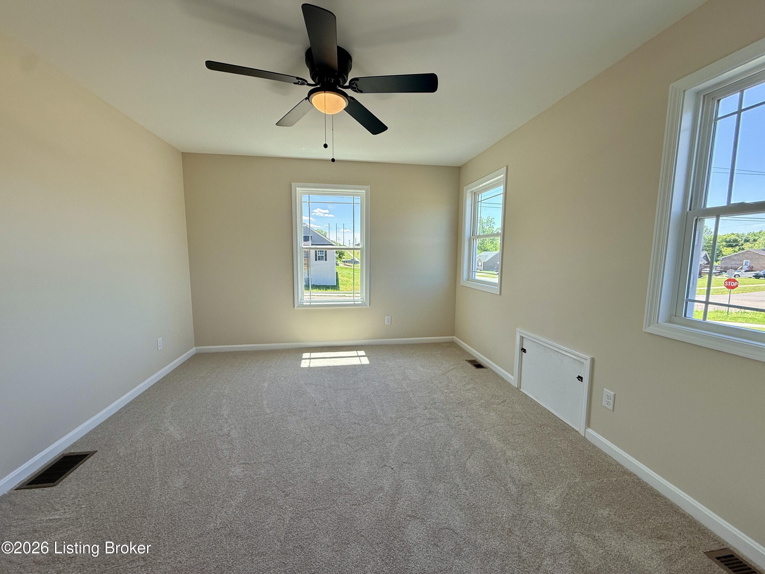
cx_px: 382
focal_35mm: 14
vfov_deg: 85.7
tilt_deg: -5.7
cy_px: 287
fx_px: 309
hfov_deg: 102.1
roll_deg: -0.3
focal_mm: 2.22
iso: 64
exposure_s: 1/286
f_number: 2.2
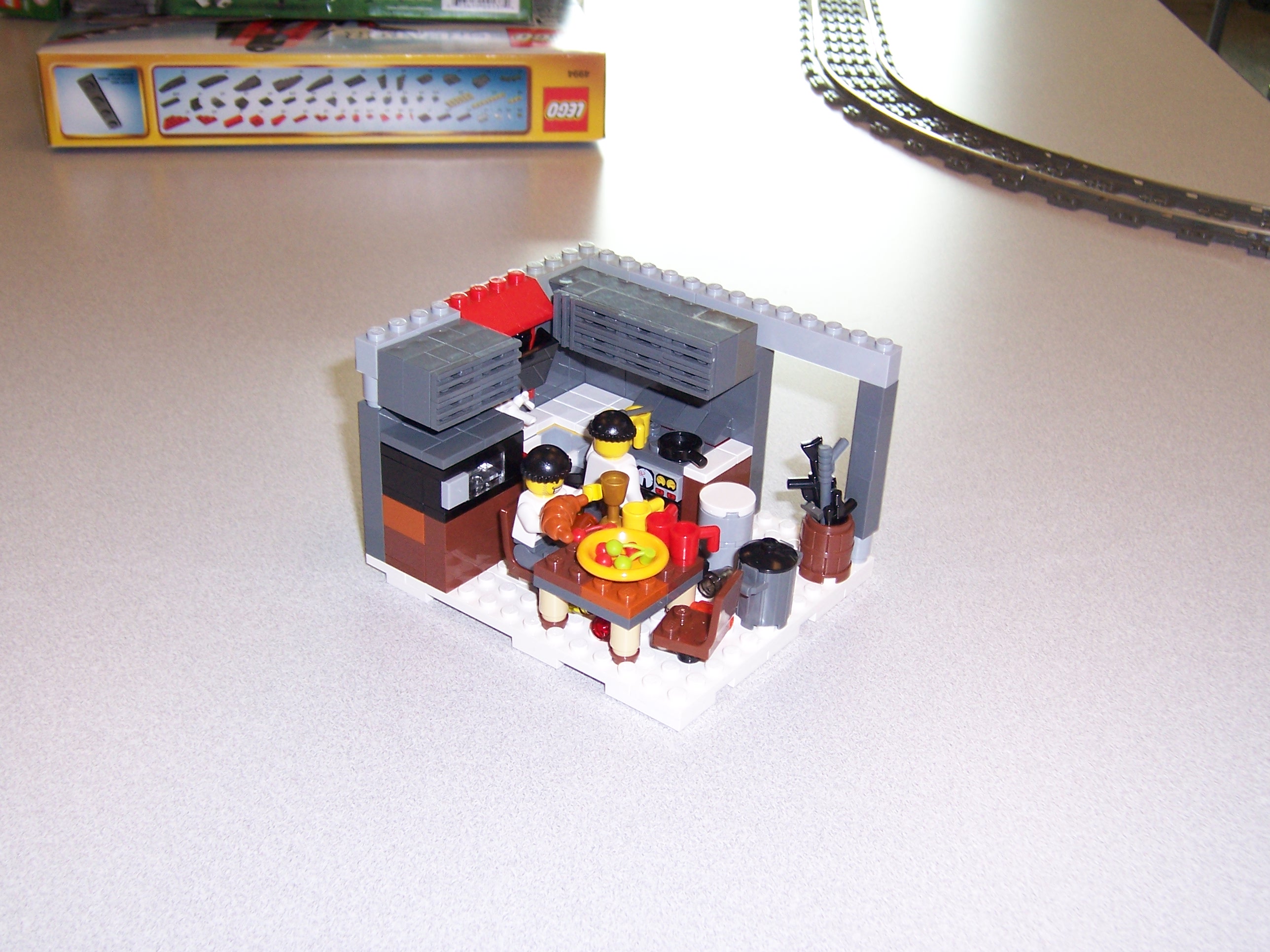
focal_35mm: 40
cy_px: 476
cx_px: 635
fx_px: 1468
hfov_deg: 46.8
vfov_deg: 36.0
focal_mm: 6.7
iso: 140
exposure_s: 1/90
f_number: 3.4
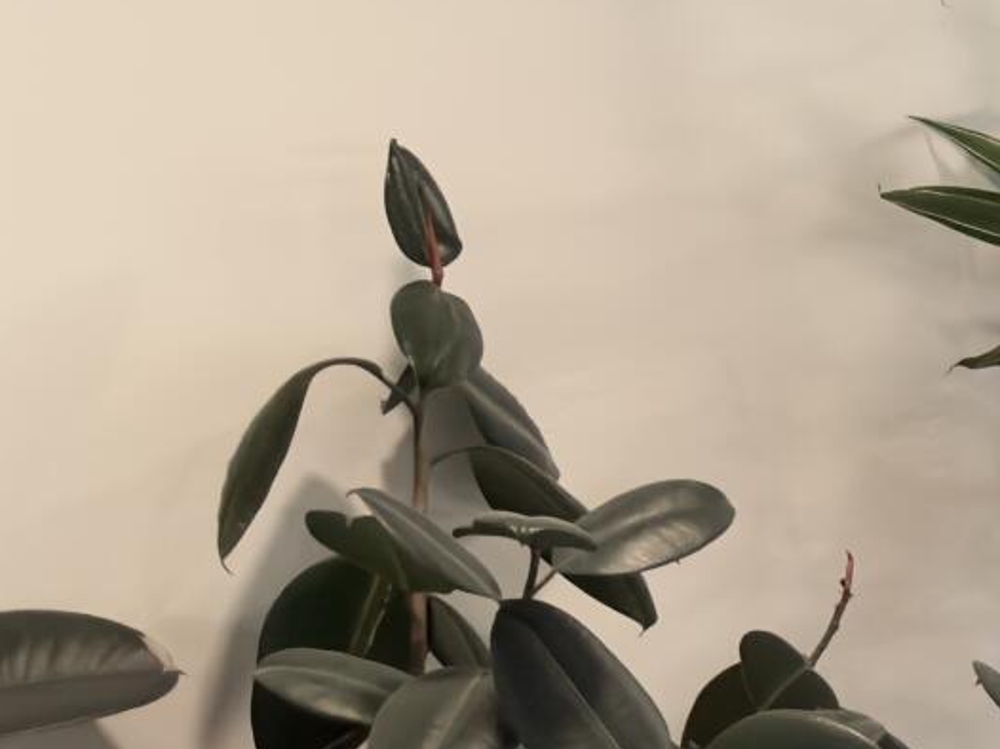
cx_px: 2696
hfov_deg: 11.1
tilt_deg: -11.5
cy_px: 882
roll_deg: +1.8
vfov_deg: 10.6
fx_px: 3956
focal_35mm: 137
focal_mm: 6.76
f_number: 1.78
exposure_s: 1/120
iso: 320
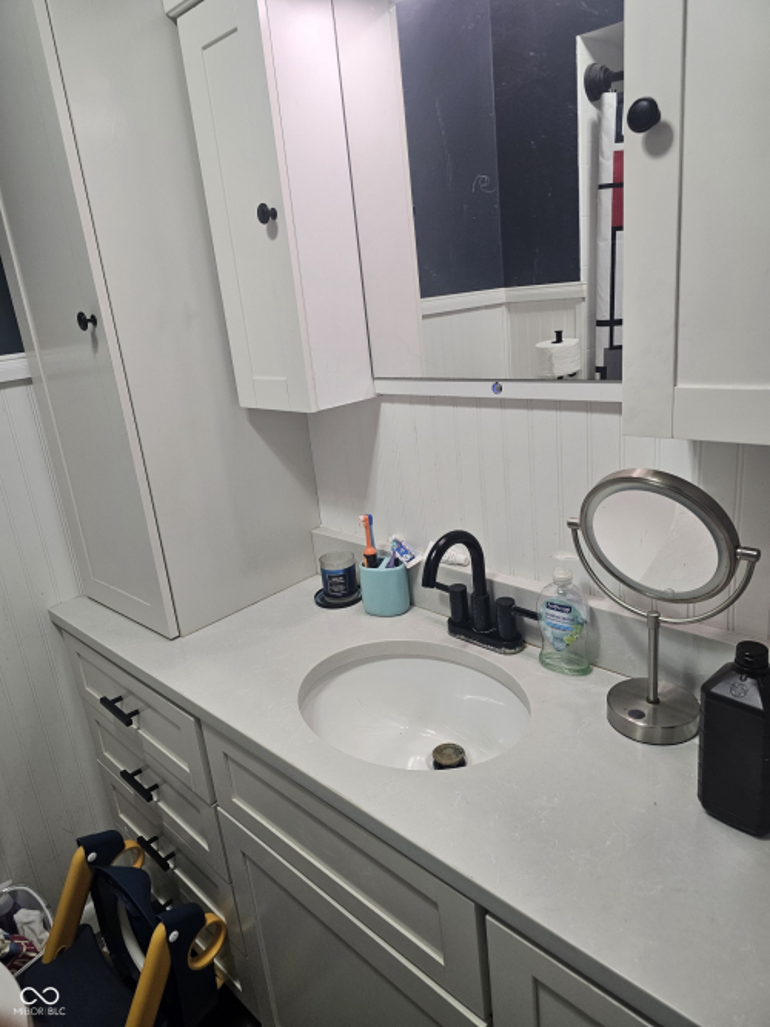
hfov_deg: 58.9
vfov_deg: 73.9
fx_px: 682
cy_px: 514
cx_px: 385
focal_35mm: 23
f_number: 1.7
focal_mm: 6.3
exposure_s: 1/120
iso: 200
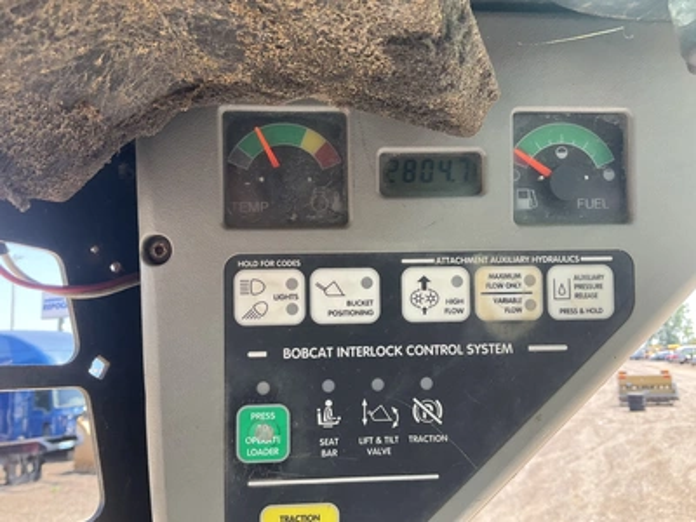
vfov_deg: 48.2
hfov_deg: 61.7
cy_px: 261
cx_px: 348
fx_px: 583
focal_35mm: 29
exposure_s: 1/158
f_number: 1.8
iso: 32
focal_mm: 3
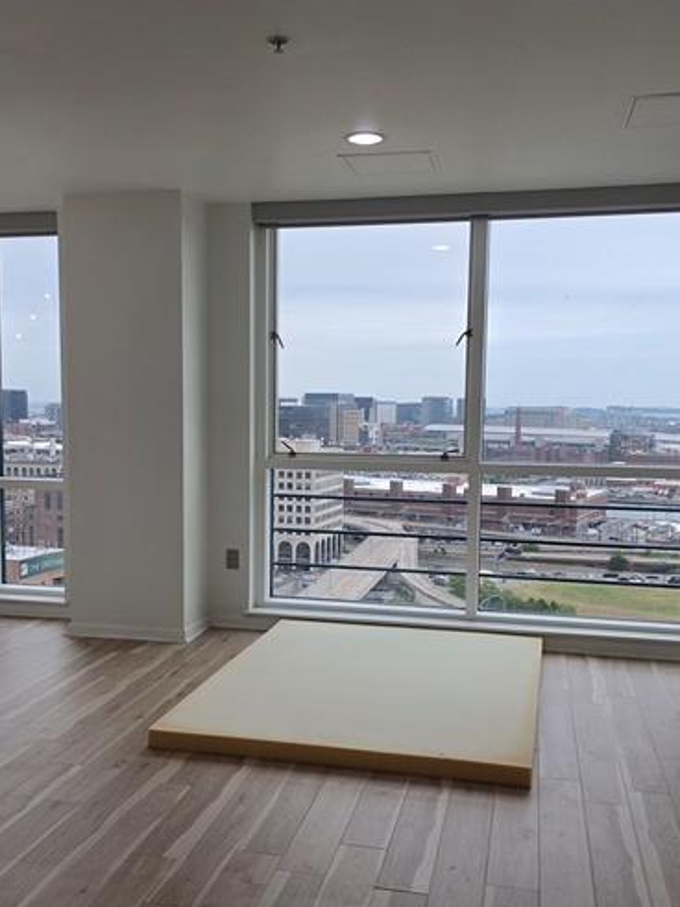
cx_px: 310
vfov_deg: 51.3
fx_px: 943
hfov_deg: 39.6
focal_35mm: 36
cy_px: 497
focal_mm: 6.5
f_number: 1.4
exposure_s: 1/206
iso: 10
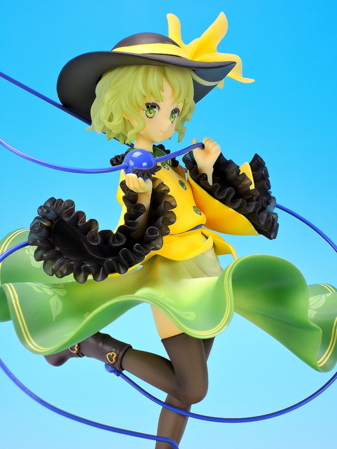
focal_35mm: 95
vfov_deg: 20.7
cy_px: 224
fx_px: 1233
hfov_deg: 15.6
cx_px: 168
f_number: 5
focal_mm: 20.2
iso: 80
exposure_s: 1/3
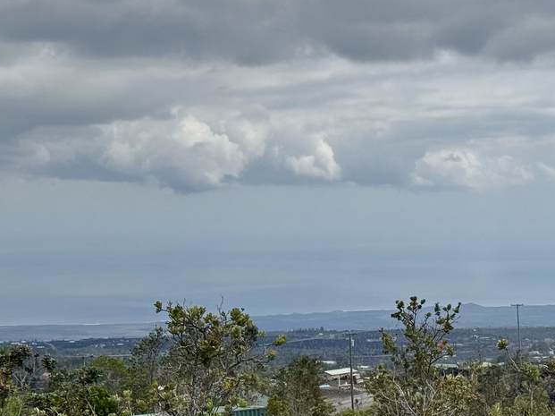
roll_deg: +0.7
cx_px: 472
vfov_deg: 14.9
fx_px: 1586
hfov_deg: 19.6
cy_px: 269
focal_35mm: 99
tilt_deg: -3.2
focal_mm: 6.76
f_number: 1.78
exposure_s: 1/7937
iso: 64
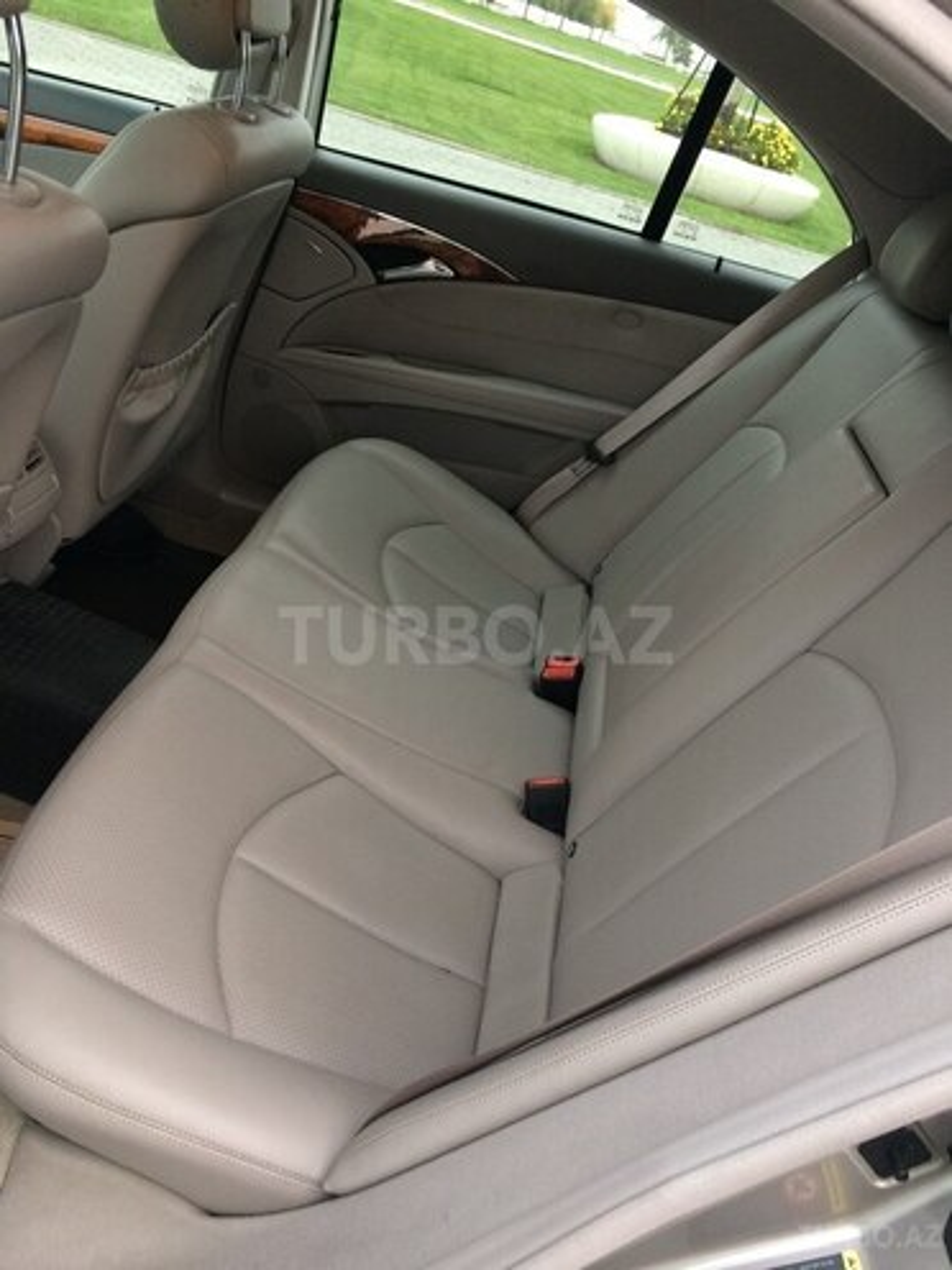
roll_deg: -17.2
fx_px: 1063
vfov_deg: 61.7
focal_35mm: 29
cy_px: 635
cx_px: 476
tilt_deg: -32.0
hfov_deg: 48.2
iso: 50
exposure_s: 1/33
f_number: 2.2
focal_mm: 4.15
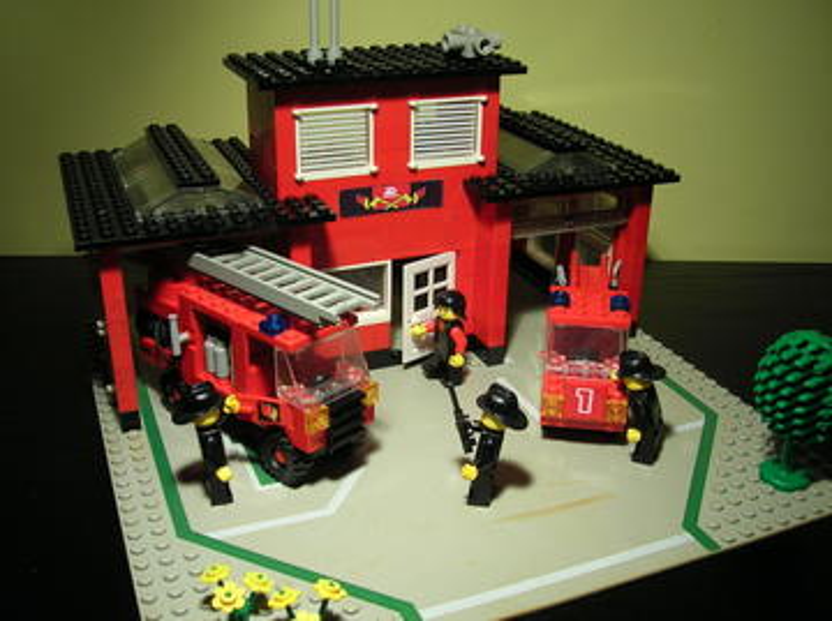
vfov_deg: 39.6
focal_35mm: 36
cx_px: 416
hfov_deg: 51.4
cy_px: 310
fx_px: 864
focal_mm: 6
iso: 50
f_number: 2.9
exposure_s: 1/17
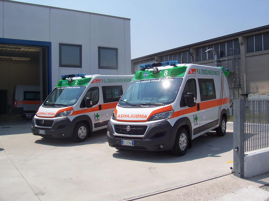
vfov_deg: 41.8
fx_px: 264
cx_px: 134
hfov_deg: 54.0
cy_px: 100
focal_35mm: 34
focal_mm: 5.6
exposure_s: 1/750
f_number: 5.6
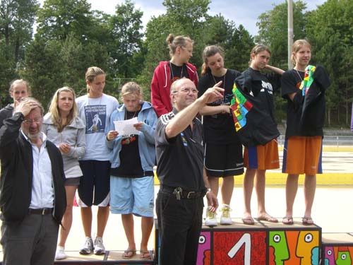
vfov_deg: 26.6
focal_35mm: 55
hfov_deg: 34.9
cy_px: 132
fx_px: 561
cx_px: 176
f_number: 5.2
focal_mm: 9
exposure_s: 1/200
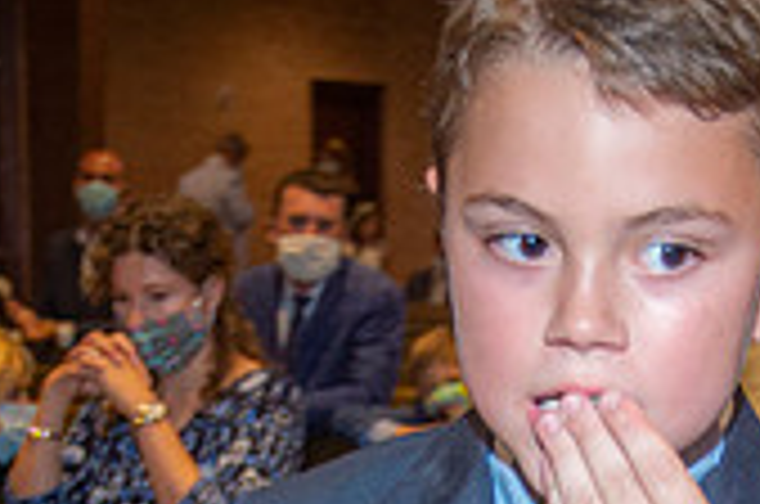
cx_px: 585
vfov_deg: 12.0
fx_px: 2318
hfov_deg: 18.5
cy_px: 702
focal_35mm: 110
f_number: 4.5
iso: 1600
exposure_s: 1/125
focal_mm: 32
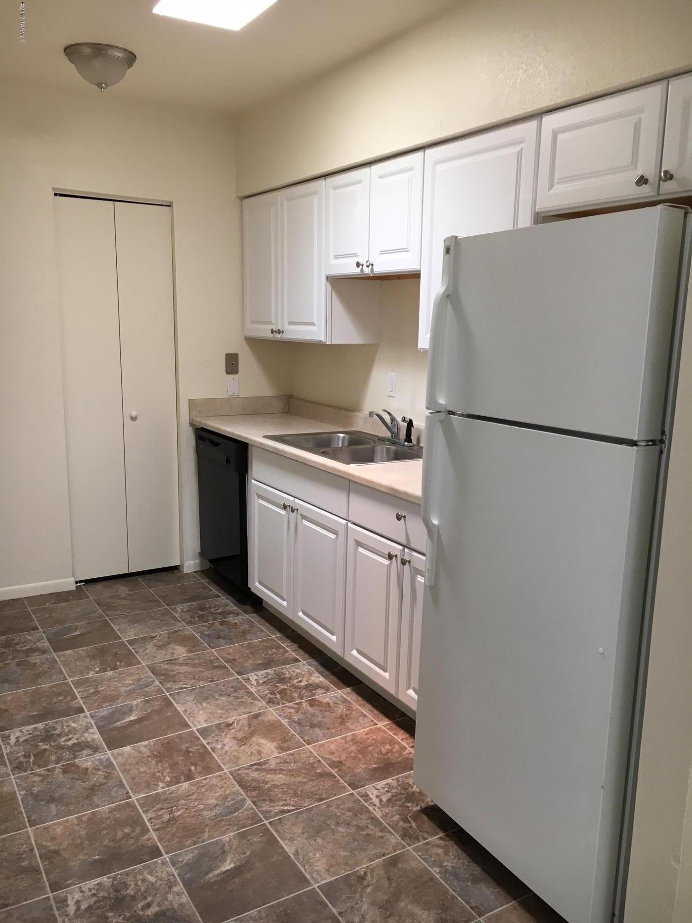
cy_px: 462
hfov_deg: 48.2
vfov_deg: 61.7
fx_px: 773
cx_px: 346
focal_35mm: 29
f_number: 2.2
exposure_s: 1/30
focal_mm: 4.15
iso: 50
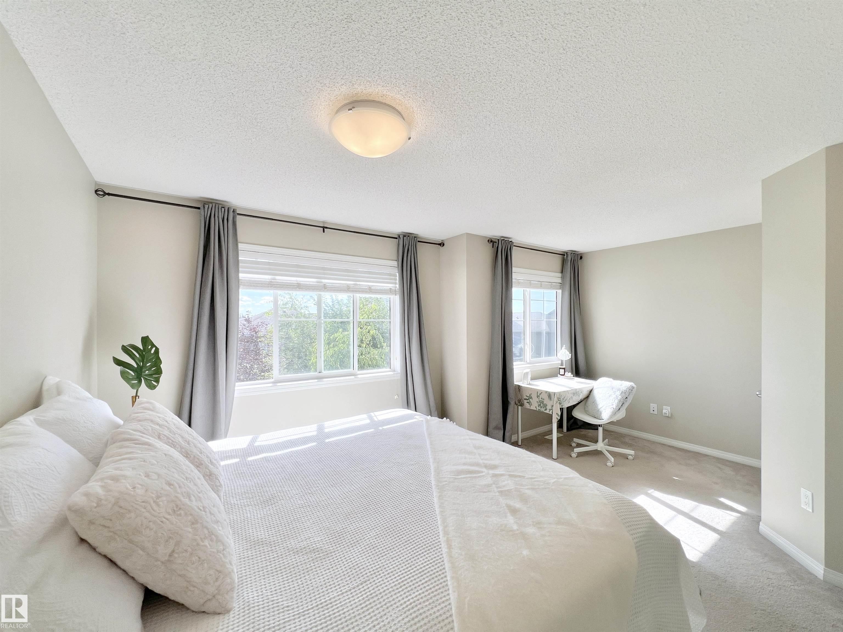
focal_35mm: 13
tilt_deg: +0.3
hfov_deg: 106.2
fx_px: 317
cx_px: 422
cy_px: 316
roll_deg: -0.6
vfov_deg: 89.9
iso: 32
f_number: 1.8
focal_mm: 1.57
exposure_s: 1/497
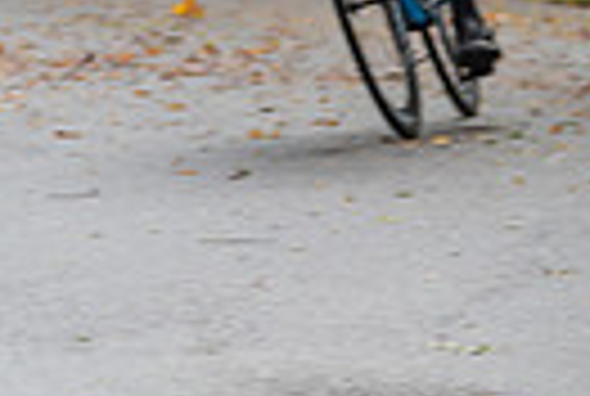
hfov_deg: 7.2
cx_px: -685
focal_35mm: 274
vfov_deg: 5.0
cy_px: -371
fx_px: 4501
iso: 200
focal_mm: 62
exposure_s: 1/400
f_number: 3.2
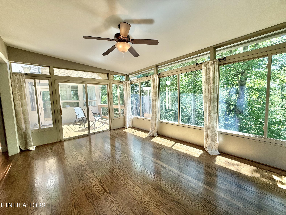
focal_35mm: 14
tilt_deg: -4.0
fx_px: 116
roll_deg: +2.0
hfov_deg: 102.1
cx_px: 143
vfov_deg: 85.7
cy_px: 108
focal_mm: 2.22
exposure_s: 1/168
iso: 64
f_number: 2.2
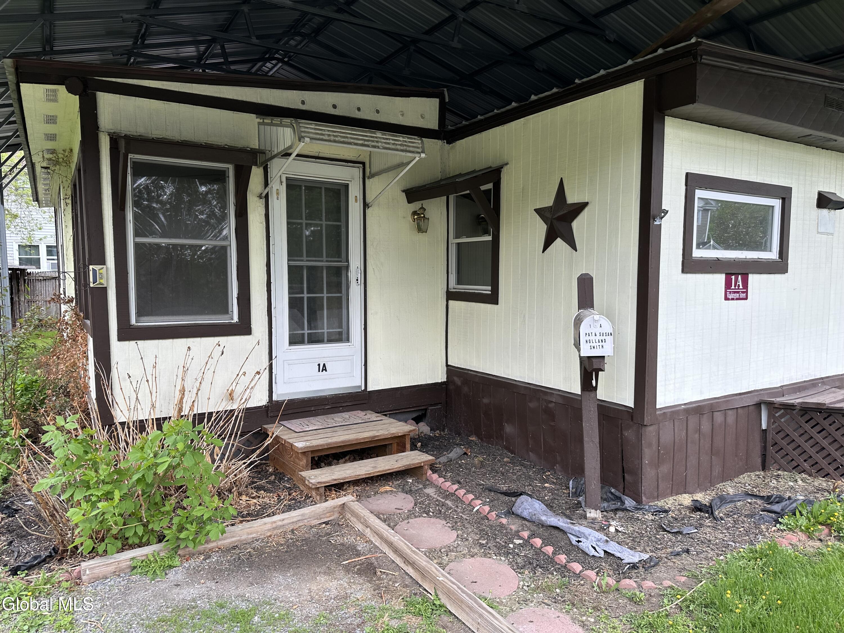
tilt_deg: -4.6
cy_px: 316
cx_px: 422
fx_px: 585
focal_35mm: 24
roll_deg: -0.8
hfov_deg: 71.6
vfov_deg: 56.8
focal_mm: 6.86
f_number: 1.78
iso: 80
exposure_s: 1/331
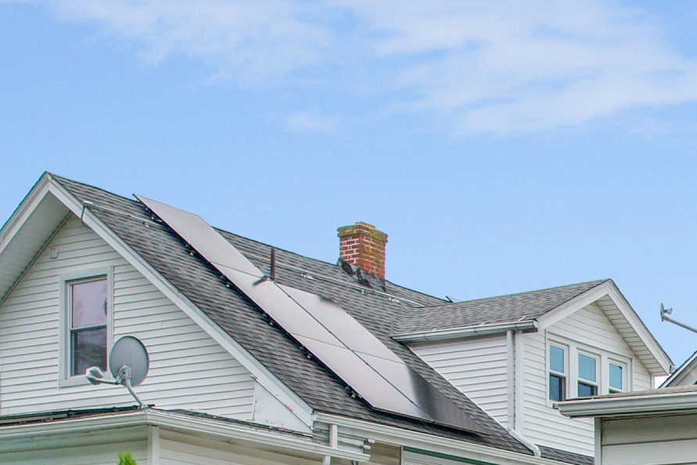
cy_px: 695
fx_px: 1472
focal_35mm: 76
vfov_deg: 16.4
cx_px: 1003
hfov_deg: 22.5
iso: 100
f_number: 2.8
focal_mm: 8.38
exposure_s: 1/730
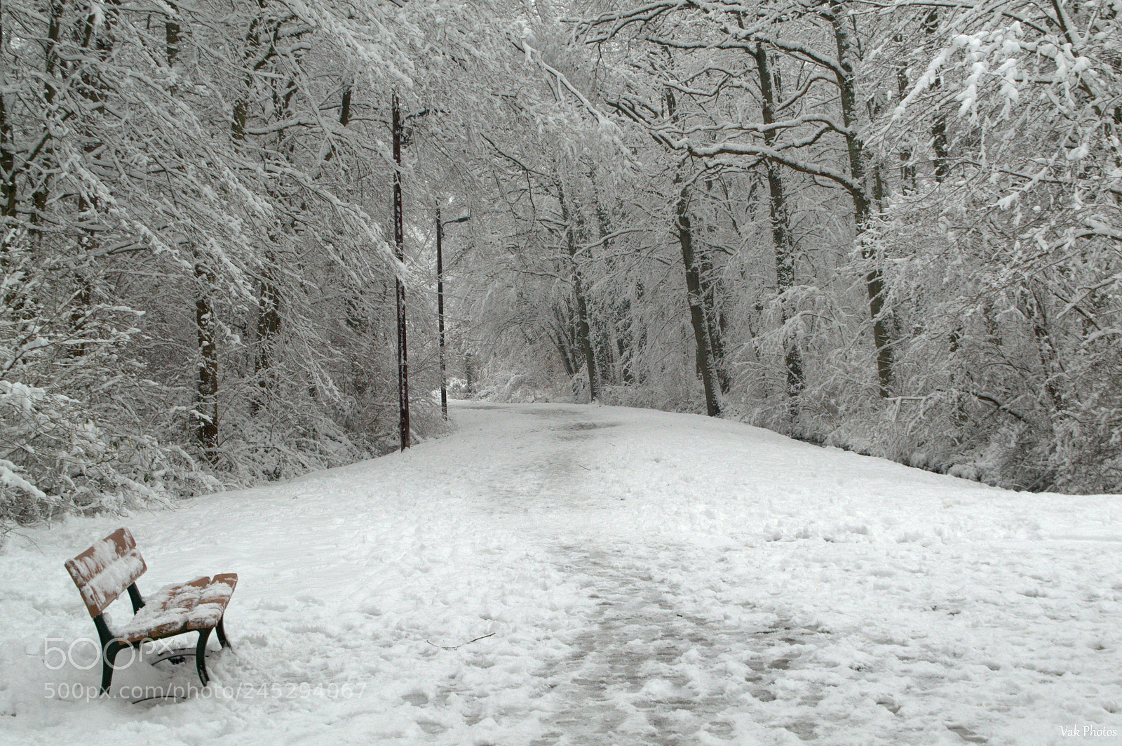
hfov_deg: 33.4
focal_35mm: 60
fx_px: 1868
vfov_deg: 22.6
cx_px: 561
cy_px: 373
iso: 400
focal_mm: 40
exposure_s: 1/250
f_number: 10
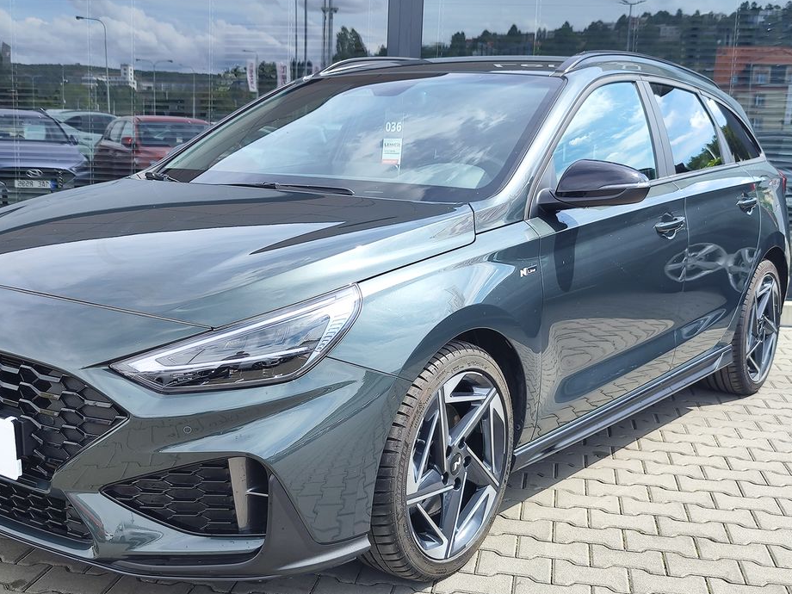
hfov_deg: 59.3
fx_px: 686
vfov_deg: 46.7
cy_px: 333
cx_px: 307
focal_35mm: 30
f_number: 1.69
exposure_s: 1/324
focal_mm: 7.01
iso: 50
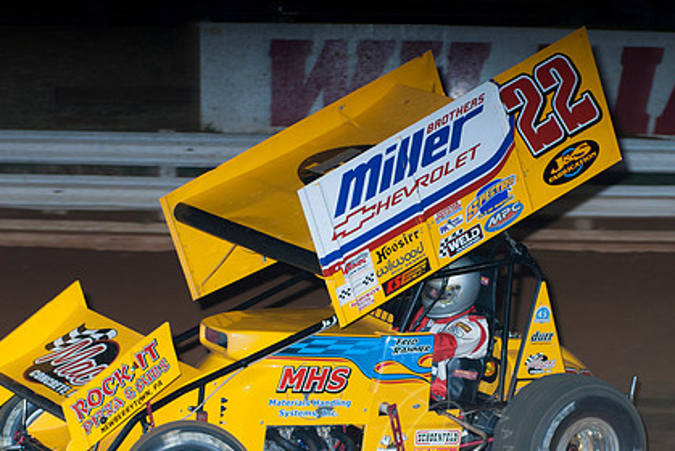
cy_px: 298
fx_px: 3115
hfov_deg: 12.4
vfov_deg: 8.3
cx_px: 416
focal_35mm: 166
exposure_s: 1/400
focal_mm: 80
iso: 200
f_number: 4
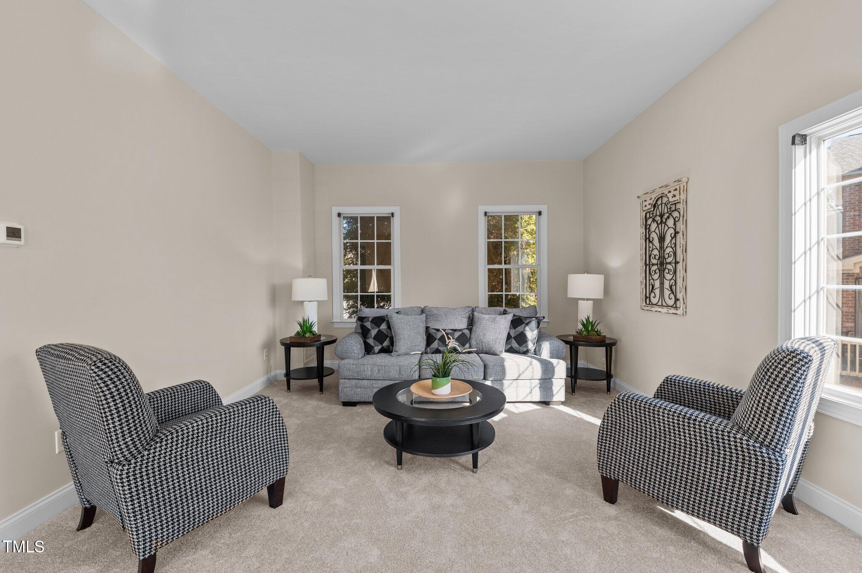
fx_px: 359
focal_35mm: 15
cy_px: 286
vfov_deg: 77.2
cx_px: 431
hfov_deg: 100.4
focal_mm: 15
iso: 400
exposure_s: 1/40
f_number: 6.3
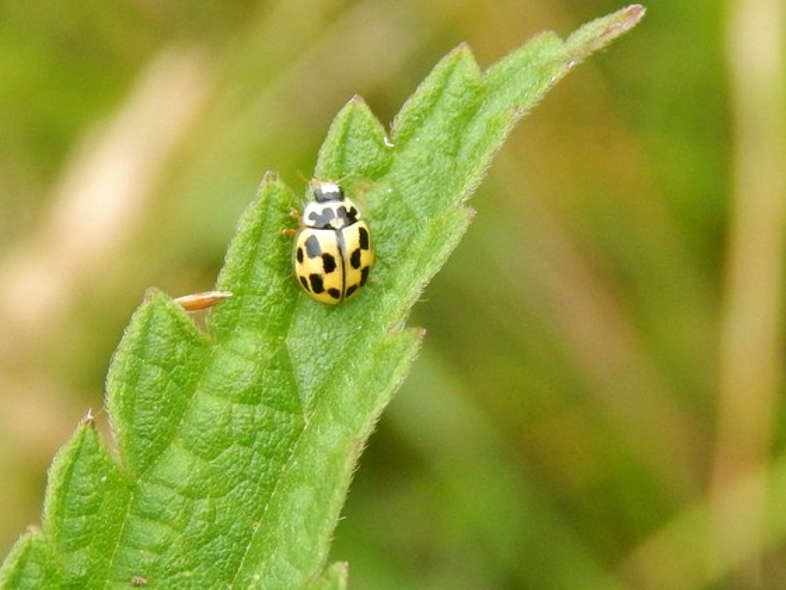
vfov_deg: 9.4
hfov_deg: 12.5
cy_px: 287
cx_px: 327
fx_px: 3588
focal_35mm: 158
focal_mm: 18.7
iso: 400
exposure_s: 1/160
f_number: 4.5
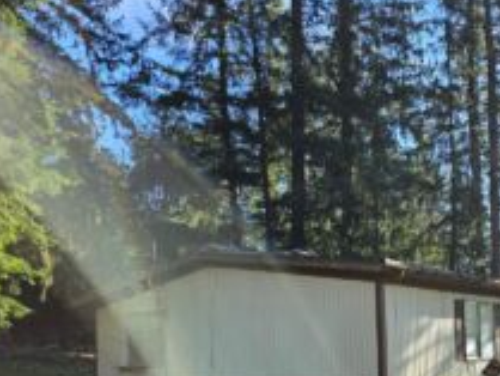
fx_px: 636
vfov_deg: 31.3
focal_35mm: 44
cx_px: 380
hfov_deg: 41.5
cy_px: 342
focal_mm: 5.4
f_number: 1.8
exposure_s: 1/720
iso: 25
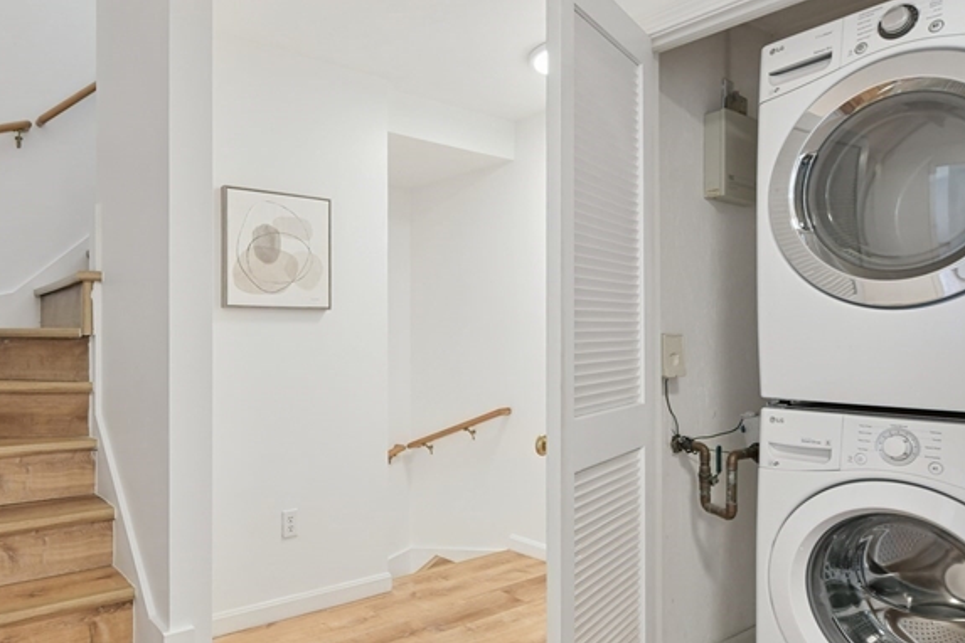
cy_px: 332
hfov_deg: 71.1
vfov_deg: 51.3
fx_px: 670
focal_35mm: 25
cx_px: 409
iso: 640
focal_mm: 14
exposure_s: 1/13
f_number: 9
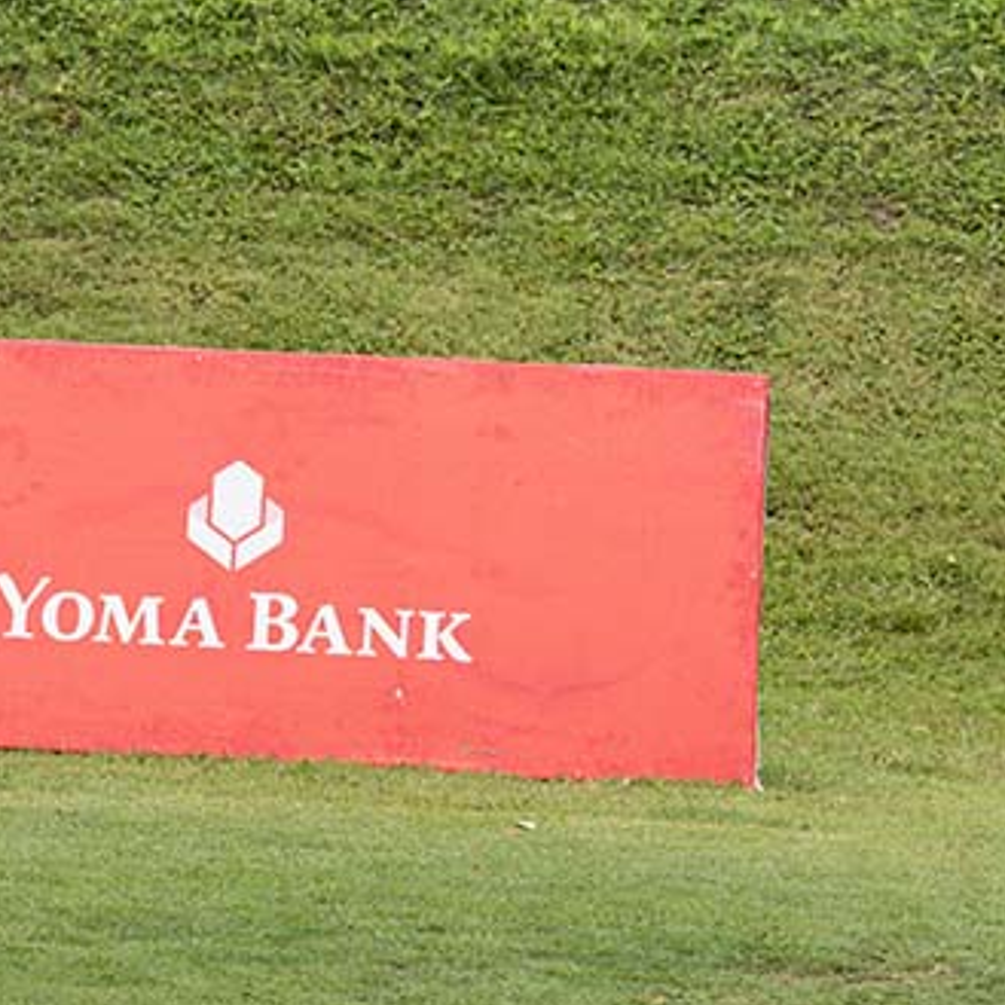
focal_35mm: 196
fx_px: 6438
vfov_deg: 8.9
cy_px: 95
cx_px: -312
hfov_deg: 8.8
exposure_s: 1/2500
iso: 2200
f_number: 5
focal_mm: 79
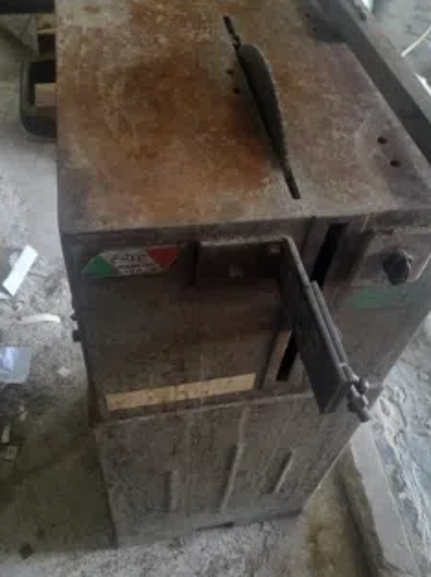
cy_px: 271
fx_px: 532
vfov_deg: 56.8
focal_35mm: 32
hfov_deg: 44.0
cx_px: 239
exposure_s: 1/50
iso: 250
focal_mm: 4.6
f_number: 2
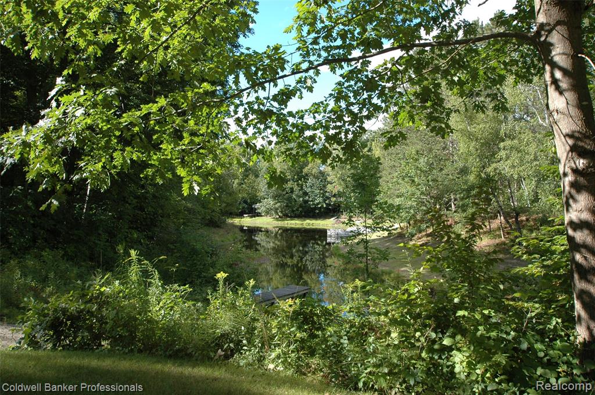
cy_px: 198
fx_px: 495
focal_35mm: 30
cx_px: 298
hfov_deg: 62.0
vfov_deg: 43.5
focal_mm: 20
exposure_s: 1/200
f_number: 7.1
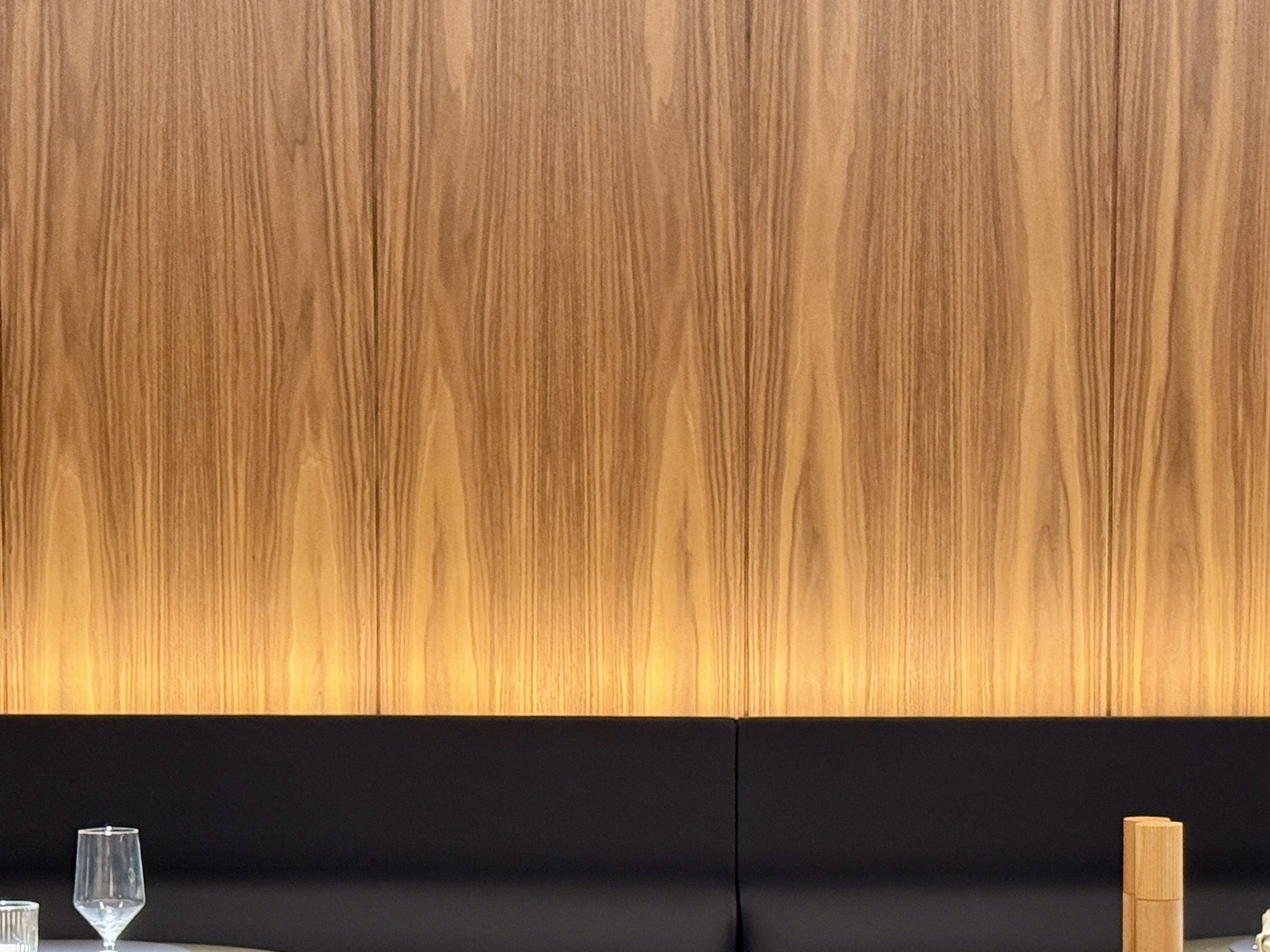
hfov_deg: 21.3
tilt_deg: -3.6
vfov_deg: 16.0
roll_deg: -0.1
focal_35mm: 92
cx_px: 770
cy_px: 752
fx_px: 3375
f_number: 1.78
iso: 250
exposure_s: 1/59
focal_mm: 6.76
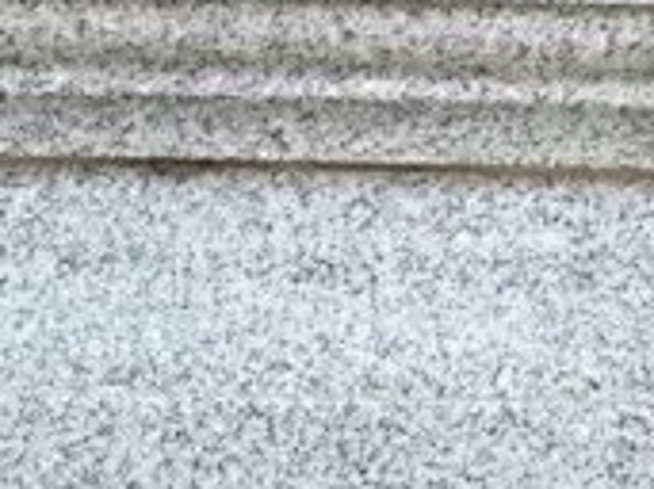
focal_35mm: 116
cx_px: -482
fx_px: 2190
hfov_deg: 15.0
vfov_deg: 11.9
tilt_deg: -16.5
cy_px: 829
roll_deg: -0.6
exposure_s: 1/107
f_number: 2.4
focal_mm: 3.3
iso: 25
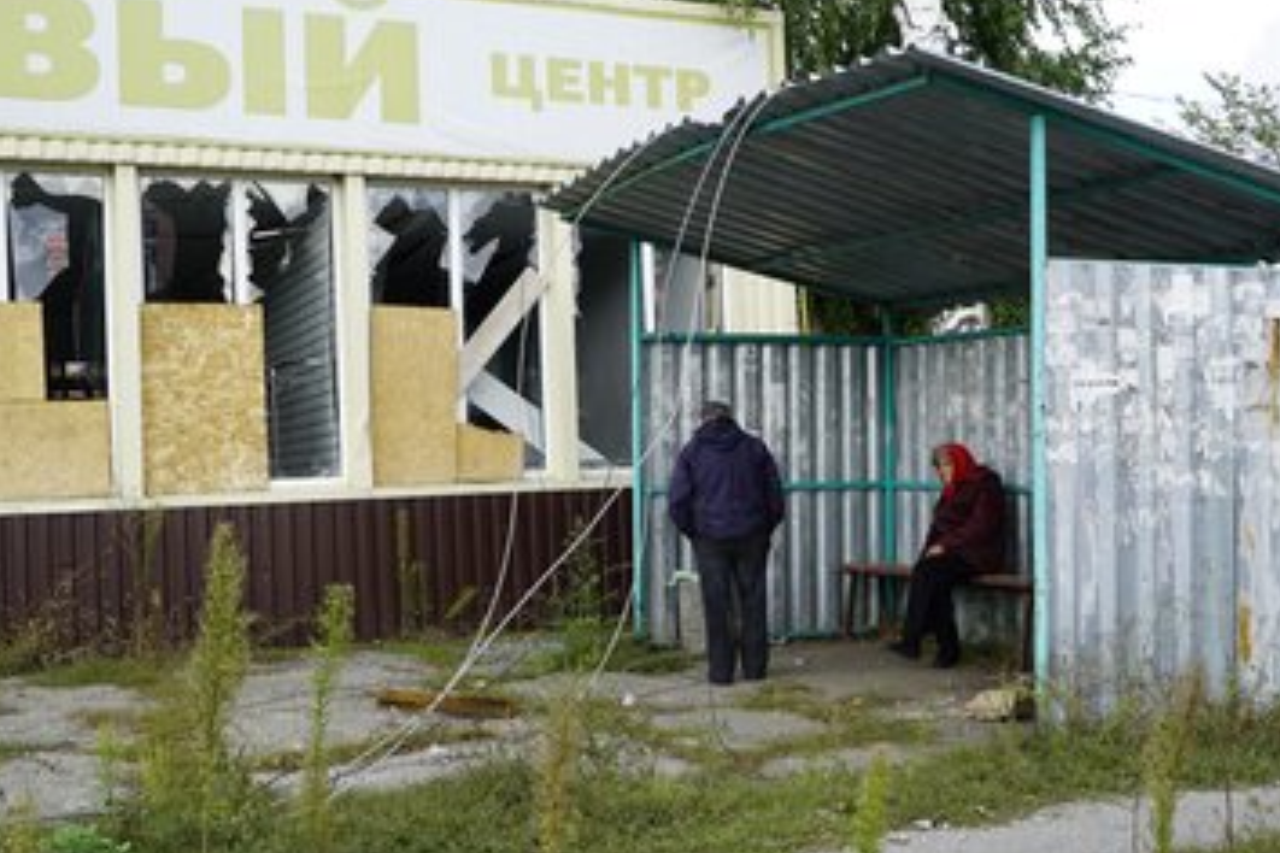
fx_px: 1244
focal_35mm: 35
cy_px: 428
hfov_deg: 54.4
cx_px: 647
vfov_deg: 37.9
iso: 100
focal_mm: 31
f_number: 8
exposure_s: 1/80
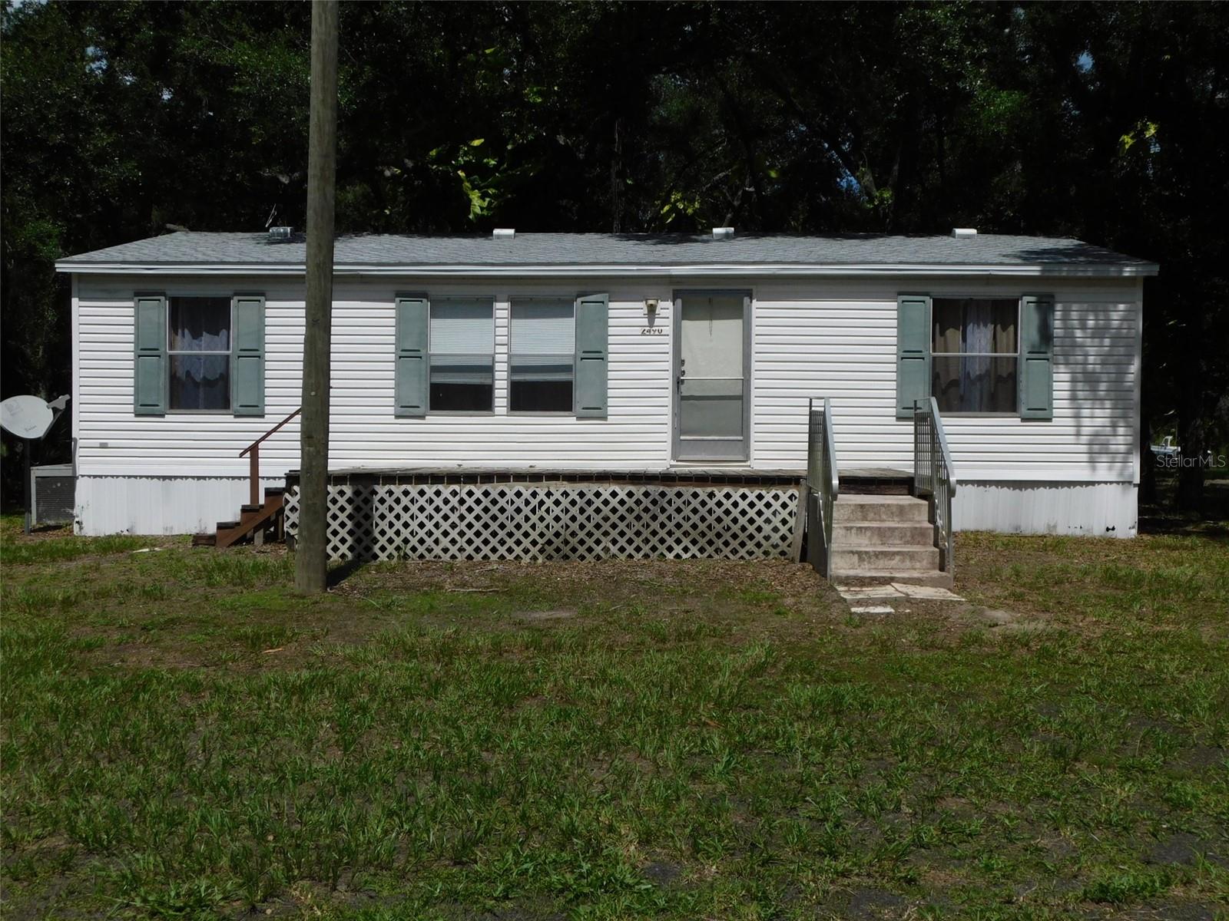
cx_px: 614
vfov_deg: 36.0
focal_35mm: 40
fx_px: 1420
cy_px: 460
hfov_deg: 46.8
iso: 125
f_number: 7.2
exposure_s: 1/800
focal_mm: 7.1
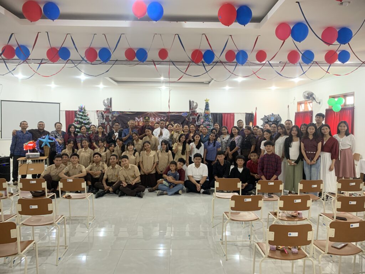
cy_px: 137
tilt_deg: -1.7
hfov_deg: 67.3
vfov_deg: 53.1
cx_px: 182
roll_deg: +1.1
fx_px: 274
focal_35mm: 26
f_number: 1.8
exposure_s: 1/60
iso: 320
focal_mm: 4.25
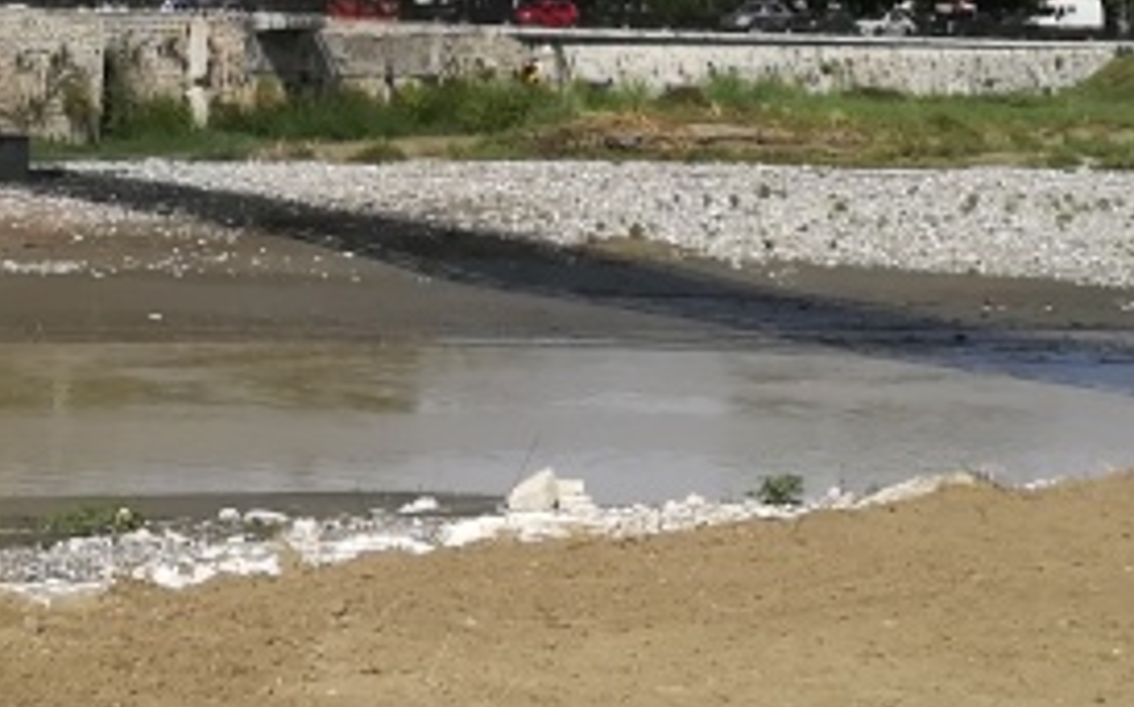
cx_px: 443
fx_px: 3182
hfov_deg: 20.2
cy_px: -347
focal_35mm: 103
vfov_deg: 12.1
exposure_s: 1/1471
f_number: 2.2
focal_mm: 3.83
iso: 50
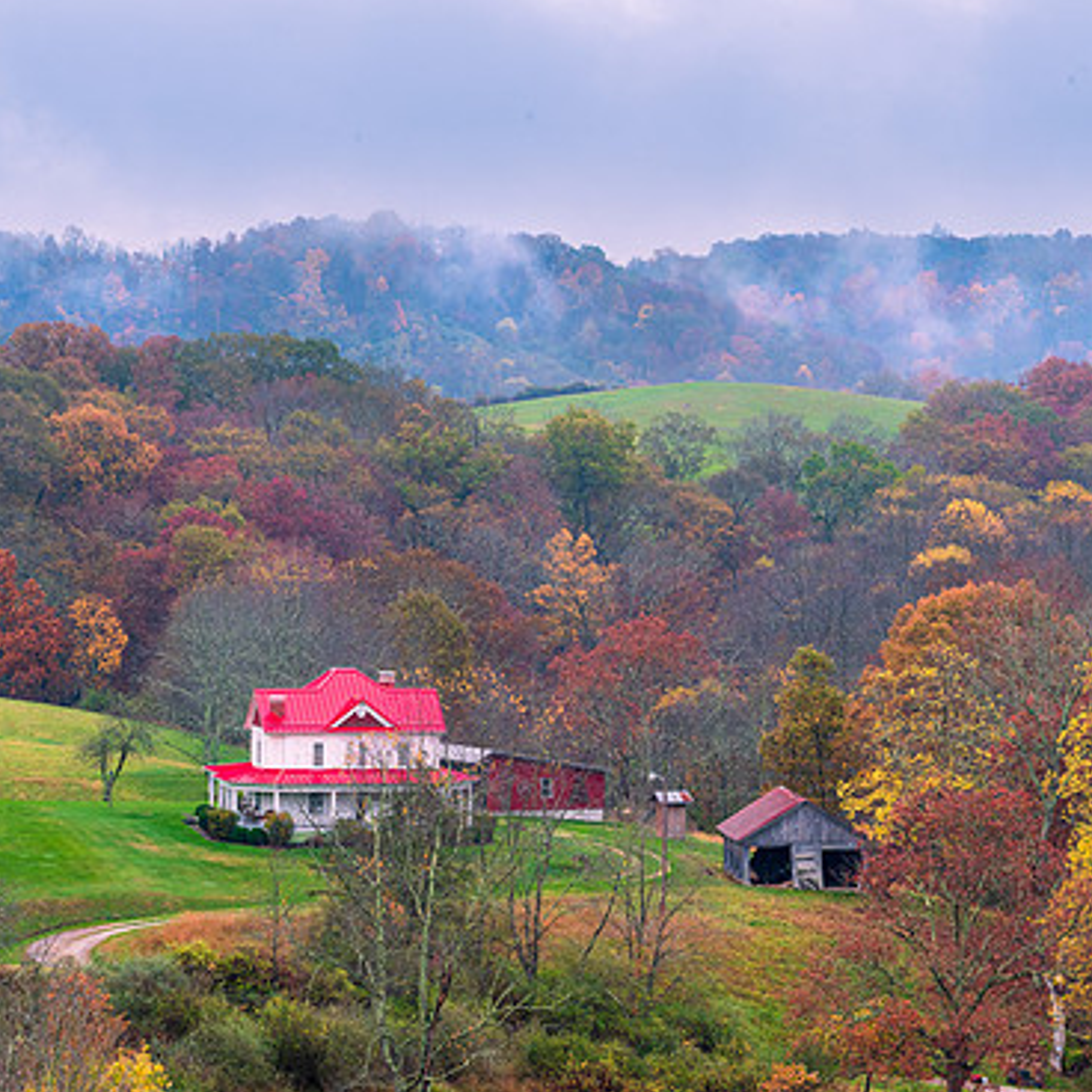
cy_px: 540
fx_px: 6567
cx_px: 748
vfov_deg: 9.5
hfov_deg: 9.5
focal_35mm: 184
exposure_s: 1/15
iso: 400
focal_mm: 135
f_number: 13
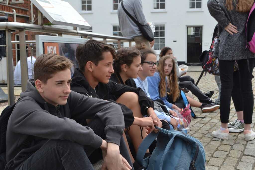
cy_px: 85
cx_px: 128
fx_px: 340
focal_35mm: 48
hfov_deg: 41.1
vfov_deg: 28.1
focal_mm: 32
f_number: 6.3
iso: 100
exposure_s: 1/160
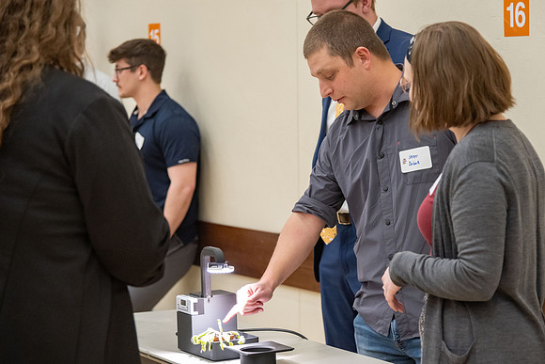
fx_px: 1634
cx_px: 320
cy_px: 189
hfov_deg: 18.9
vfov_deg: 12.7
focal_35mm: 108
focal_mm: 92
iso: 2000
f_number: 4
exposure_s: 1/200
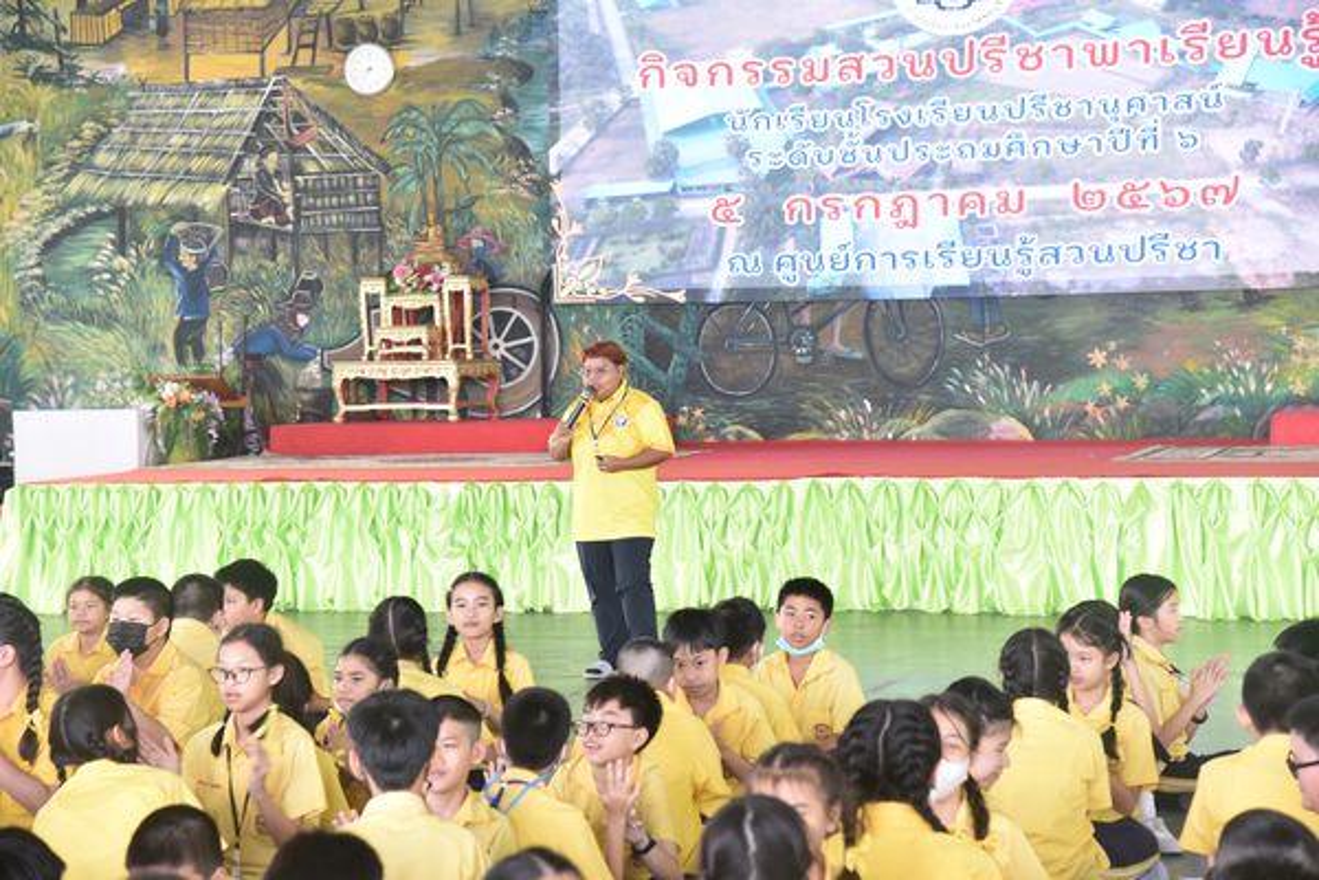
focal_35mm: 86
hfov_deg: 23.6
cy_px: 440
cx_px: 660
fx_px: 3151
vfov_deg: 15.9
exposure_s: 1/80
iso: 1600
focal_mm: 86
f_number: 4
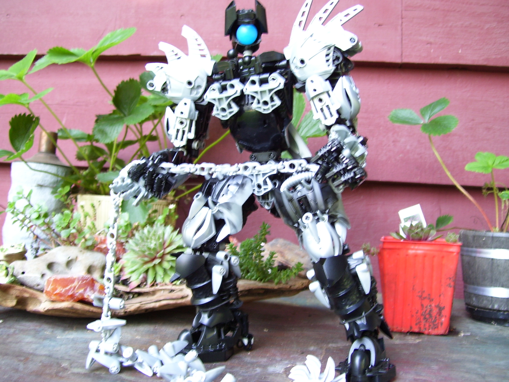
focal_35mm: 36
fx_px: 529
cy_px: 191
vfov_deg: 39.7
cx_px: 254
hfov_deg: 51.4
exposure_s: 1/30
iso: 80
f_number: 2.7
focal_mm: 6
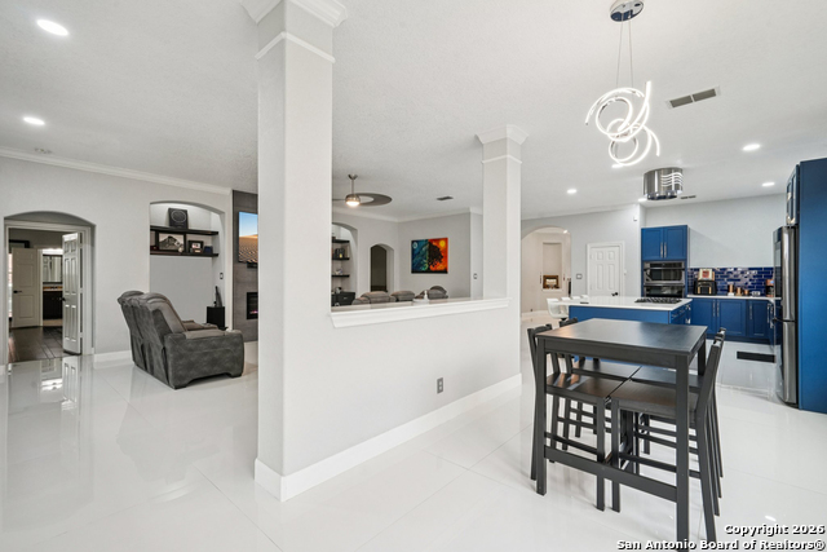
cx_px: 414
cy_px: 276
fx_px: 345
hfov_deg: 100.4
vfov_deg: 77.4
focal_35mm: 15
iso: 800
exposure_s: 1/40
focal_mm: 15
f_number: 9
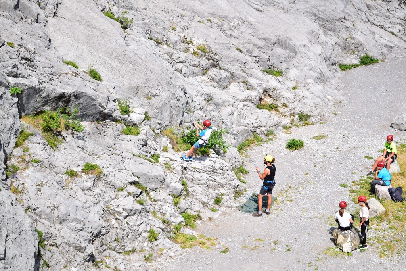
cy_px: 136
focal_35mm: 82
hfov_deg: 24.6
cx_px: 203
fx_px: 930
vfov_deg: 16.6
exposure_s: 1/1250
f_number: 7.1
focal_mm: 55
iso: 400
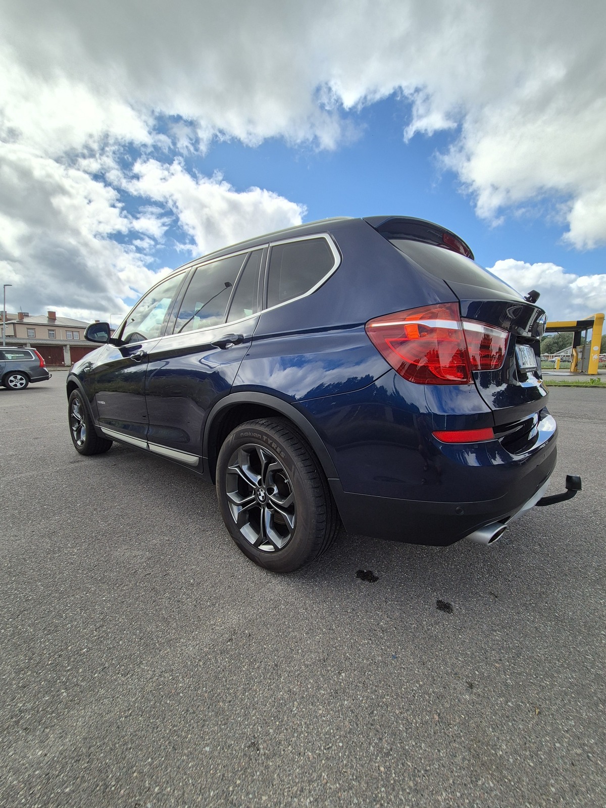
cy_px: 404
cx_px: 303
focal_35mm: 13
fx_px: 303
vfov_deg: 106.2
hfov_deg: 89.9
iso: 50
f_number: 2.2
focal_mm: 2.2
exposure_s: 1/1448
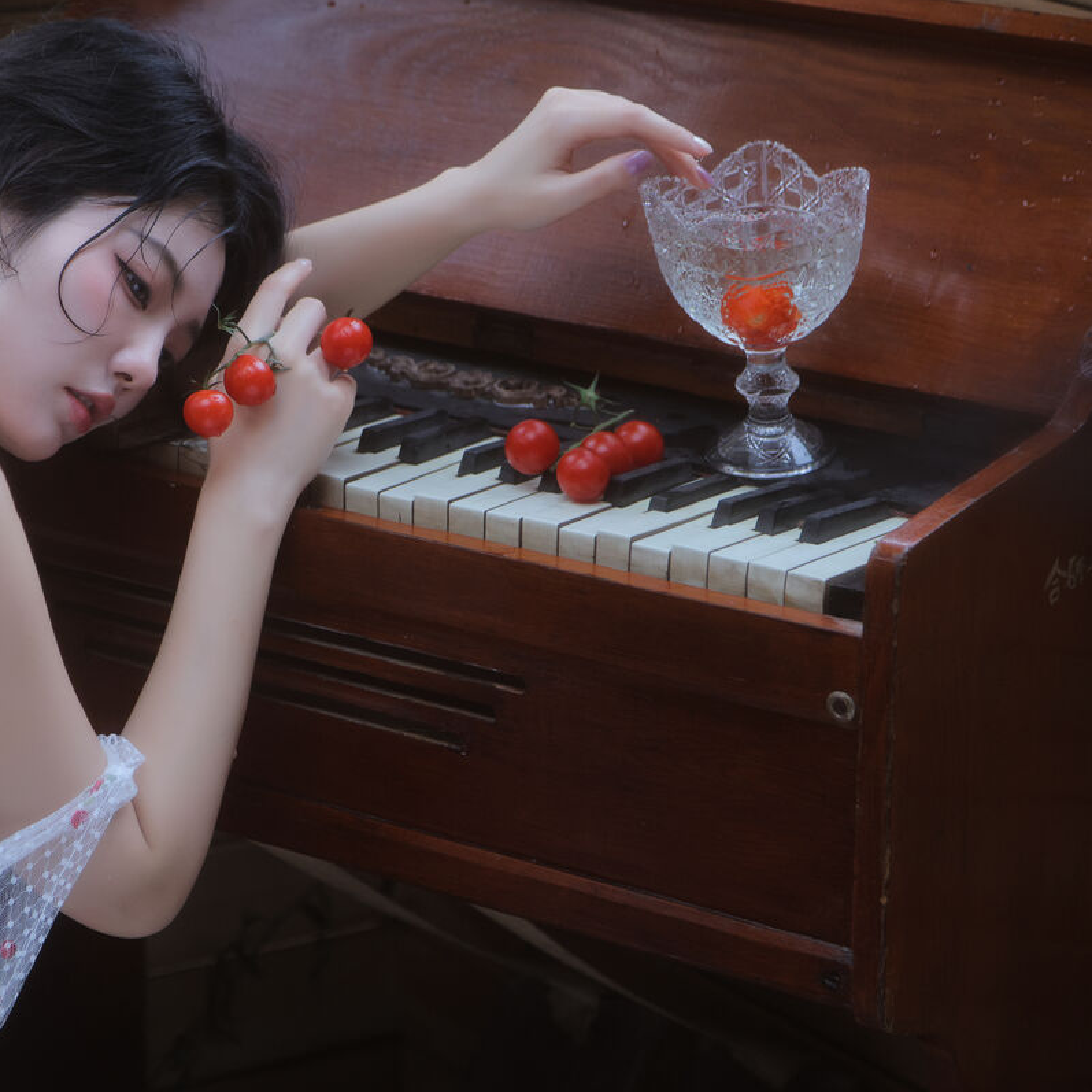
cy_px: 545
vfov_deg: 13.1
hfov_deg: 13.1
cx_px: 273
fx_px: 4747
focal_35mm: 133
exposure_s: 1/640
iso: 1600
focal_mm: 105
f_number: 4
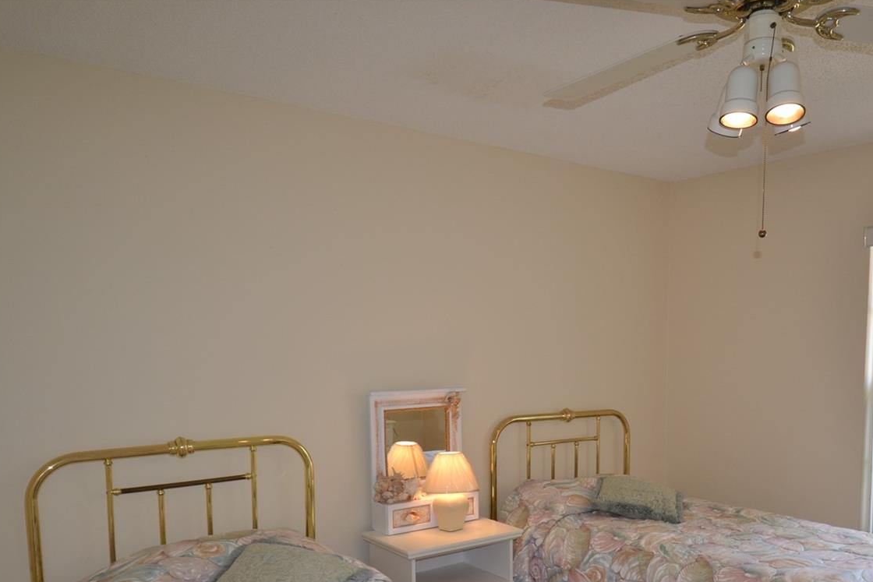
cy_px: 411
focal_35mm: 30
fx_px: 728
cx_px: 538
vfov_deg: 42.7
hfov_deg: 61.2
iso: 360
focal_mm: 14
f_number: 4
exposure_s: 1/125
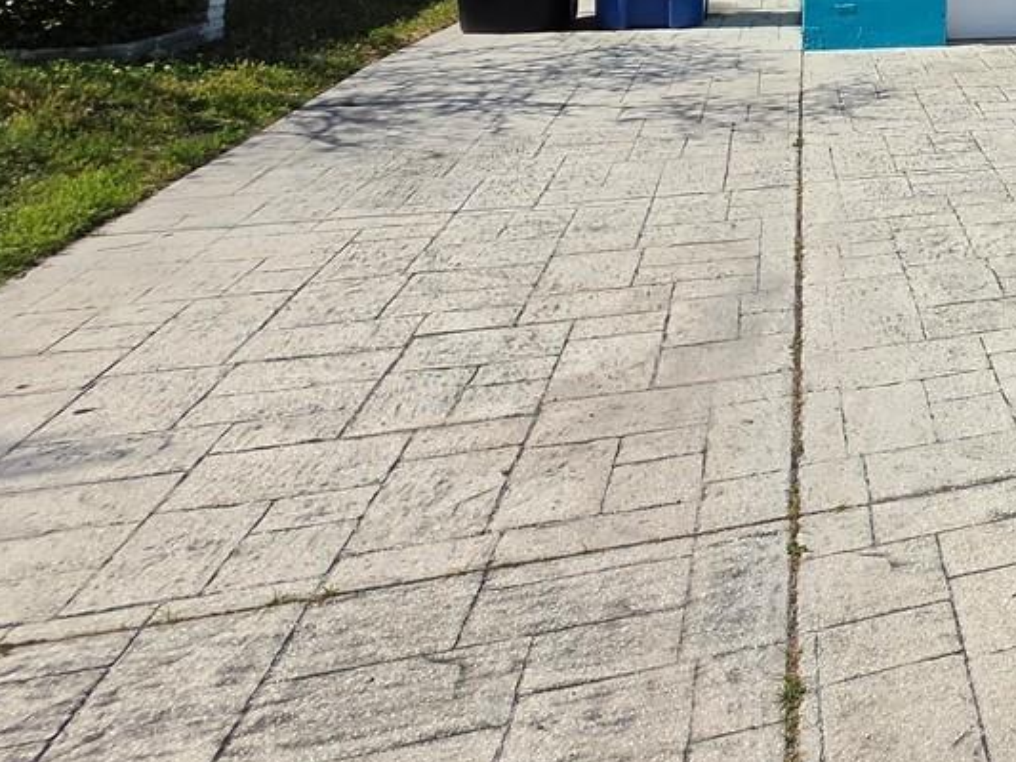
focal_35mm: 39
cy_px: -110
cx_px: 1363
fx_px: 1145
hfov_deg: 33.1
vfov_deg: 31.8
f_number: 1.9
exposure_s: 1/3238
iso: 32
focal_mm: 2.2
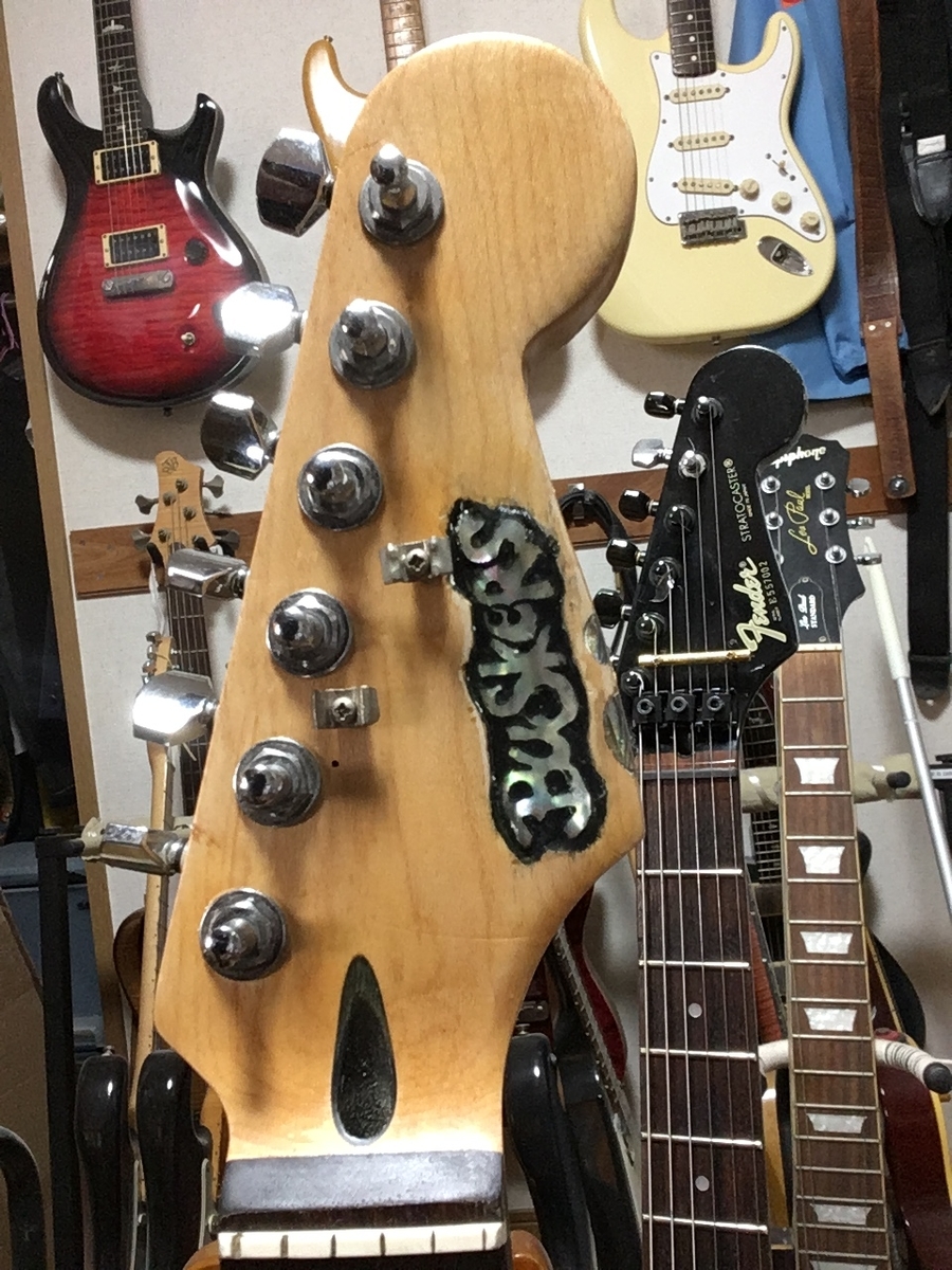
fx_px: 1137
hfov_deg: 45.4
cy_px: 635
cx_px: 476
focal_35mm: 31
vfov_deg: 58.4
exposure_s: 1/30
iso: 200
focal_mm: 2.15
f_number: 2.4
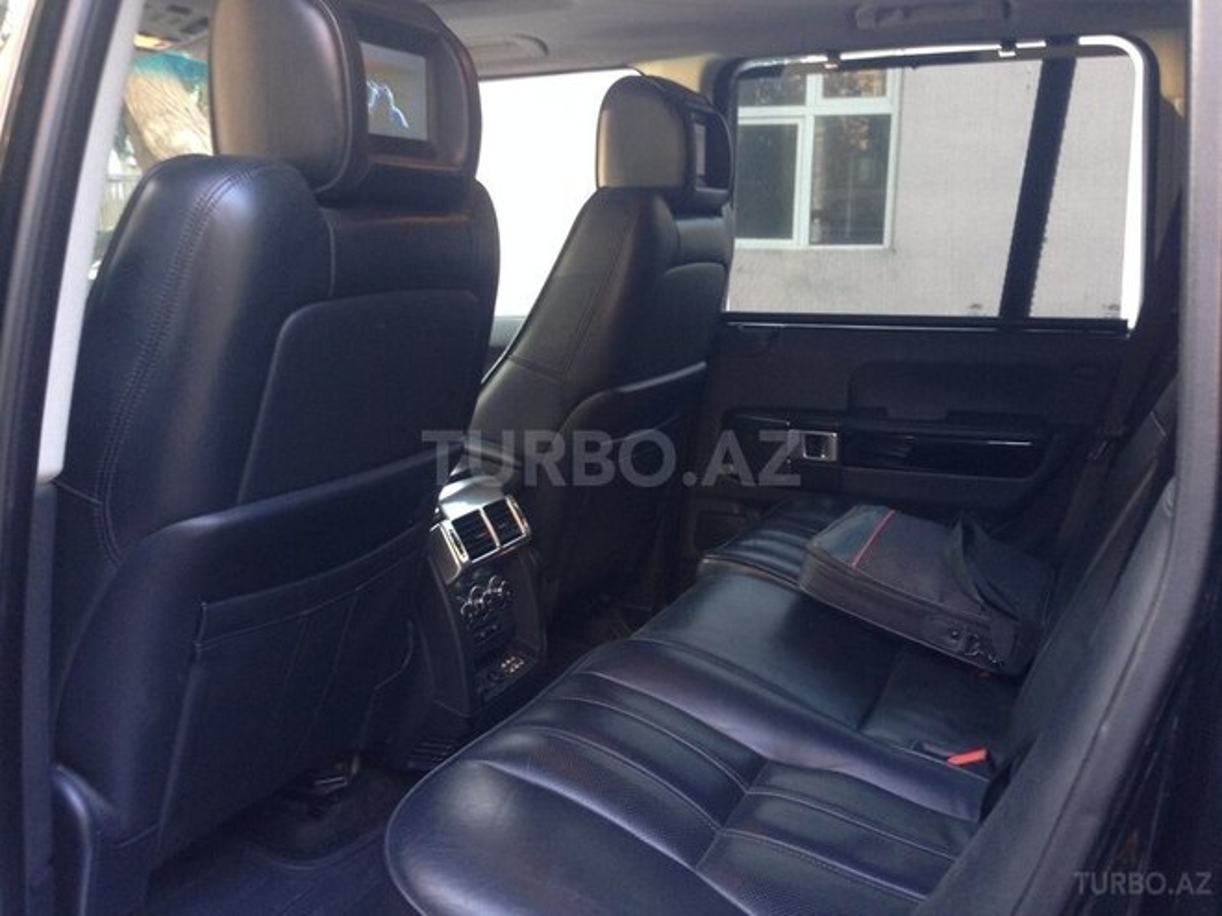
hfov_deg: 55.4
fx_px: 1165
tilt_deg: -10.9
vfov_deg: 42.9
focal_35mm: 33
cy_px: 458
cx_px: 611
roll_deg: -0.5
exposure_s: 1/20
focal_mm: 4.12
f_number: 2.4
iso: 100
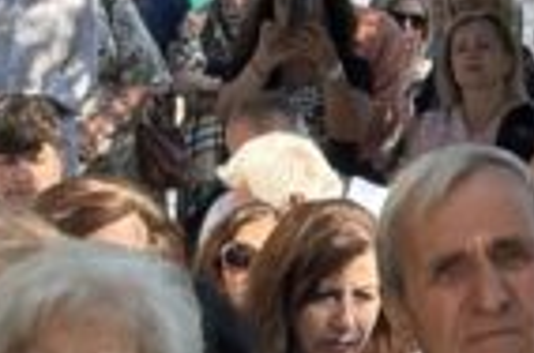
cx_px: 767
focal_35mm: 313
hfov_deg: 6.5
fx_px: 4632
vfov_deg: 4.4
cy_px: 250
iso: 50
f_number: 1.6
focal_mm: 5.96
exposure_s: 1/740
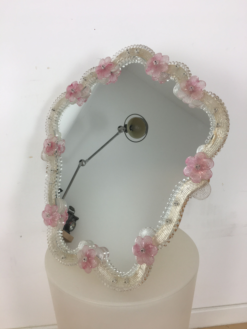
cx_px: 124
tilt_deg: -17.3
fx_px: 276
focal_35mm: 29
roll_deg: +0.7
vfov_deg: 61.7
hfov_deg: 48.2
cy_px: 164
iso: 32
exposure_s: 1/50
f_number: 2.2
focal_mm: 4.15
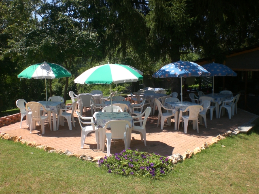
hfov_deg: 49.0
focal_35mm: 38
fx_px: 284
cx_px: 130
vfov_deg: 37.7
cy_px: 97
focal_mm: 6.3
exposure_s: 1/320
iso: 50
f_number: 4.4
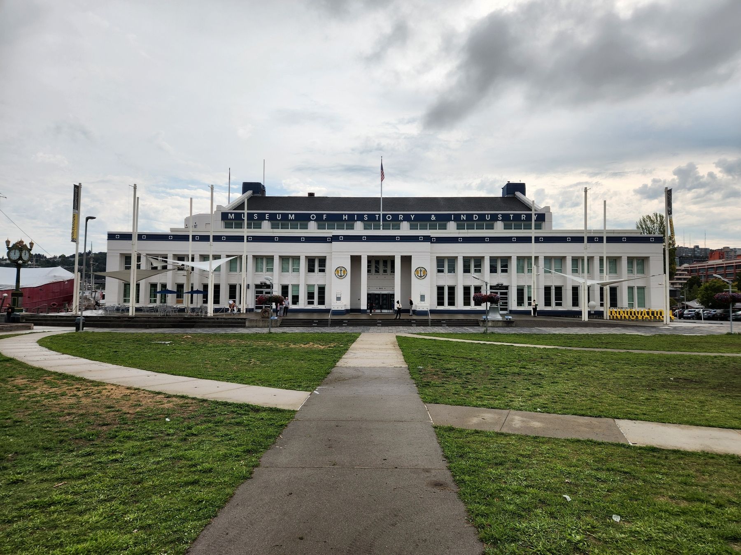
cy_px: 278
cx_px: 370
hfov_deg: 73.9
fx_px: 492
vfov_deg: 58.9
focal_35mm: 23
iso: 20
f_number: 1.8
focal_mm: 5.4
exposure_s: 1/1889
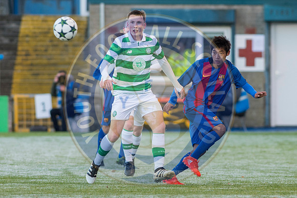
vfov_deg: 3.1
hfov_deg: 4.6
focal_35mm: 450
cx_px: 148
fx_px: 3713
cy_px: 99
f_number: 4
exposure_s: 1/1000
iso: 800
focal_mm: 300
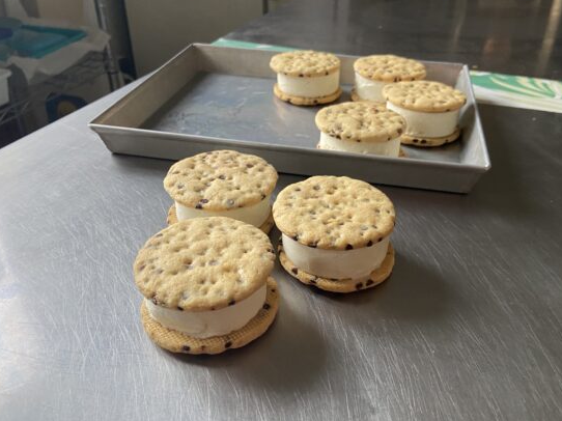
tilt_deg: -33.1
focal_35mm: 32
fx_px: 519
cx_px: 291
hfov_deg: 56.8
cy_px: 209
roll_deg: -0.3
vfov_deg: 44.1
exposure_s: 1/50
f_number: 1.8
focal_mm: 4.25
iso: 100
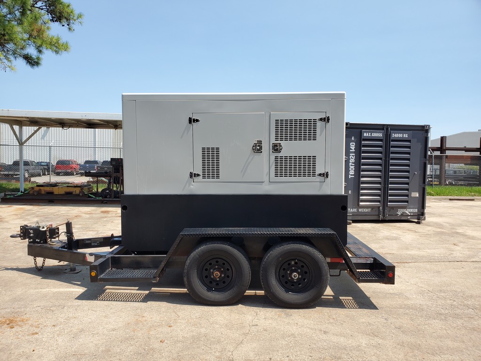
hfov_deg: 67.3
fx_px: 361
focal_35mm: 26
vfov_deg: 53.1
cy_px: 180
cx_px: 240
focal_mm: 4.3
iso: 50
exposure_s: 1/1013
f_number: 2.4
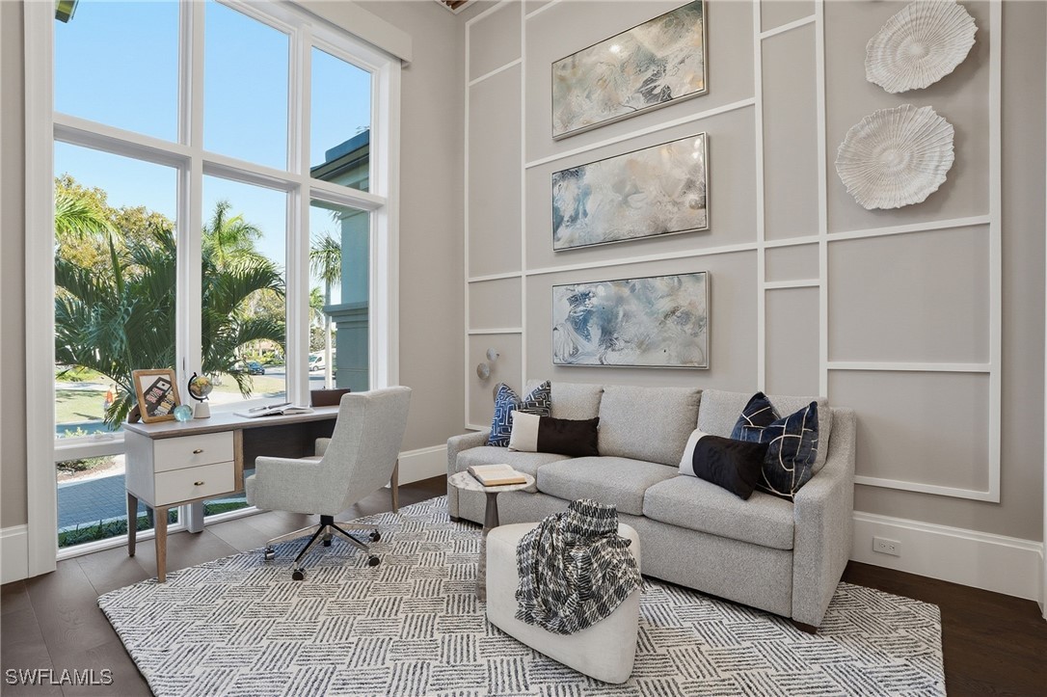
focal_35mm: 17
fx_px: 494
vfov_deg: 70.4
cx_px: 524
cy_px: 348
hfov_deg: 93.3
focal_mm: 17
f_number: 9
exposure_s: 1/100
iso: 400
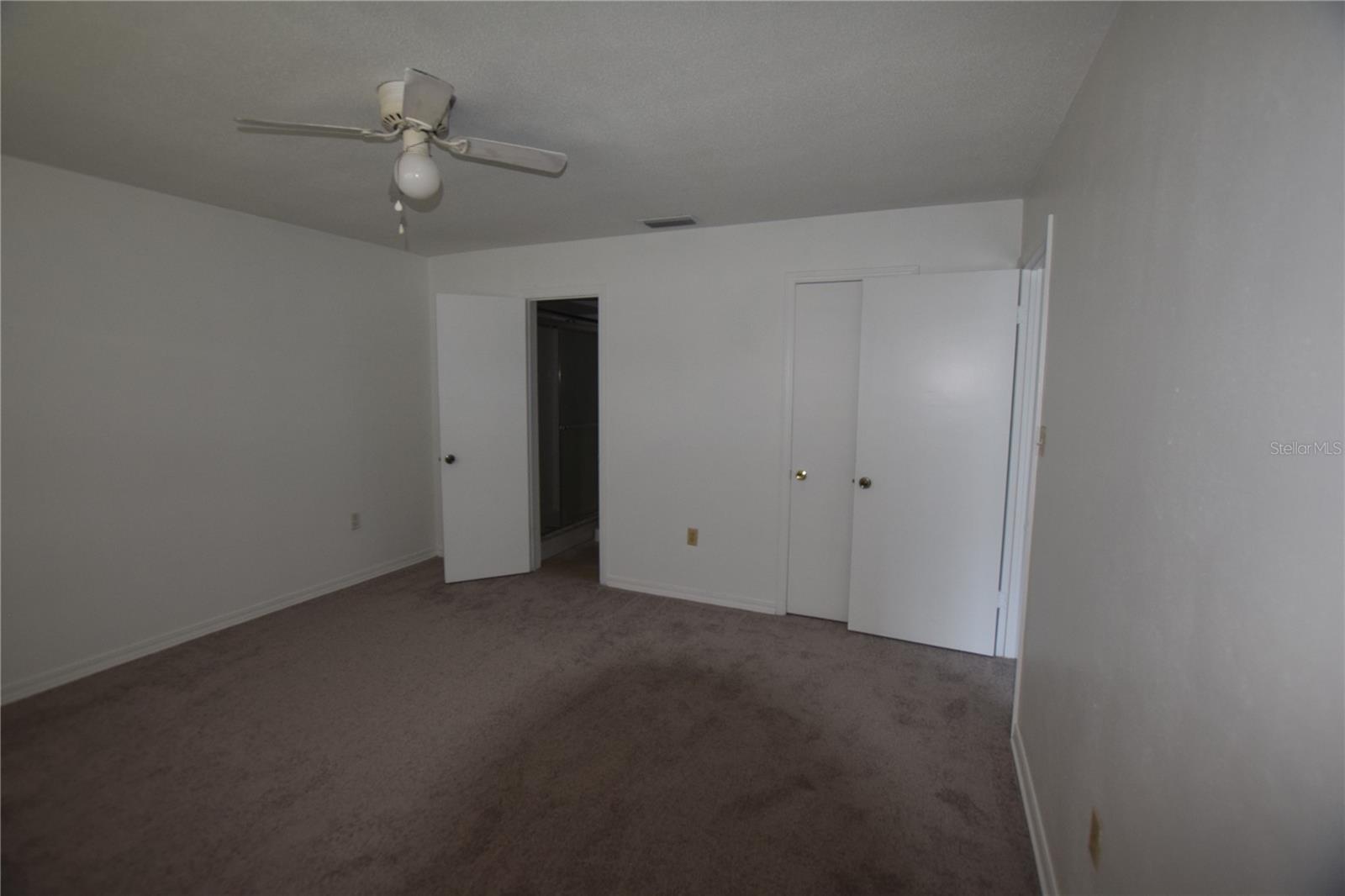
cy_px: 448
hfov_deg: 100.4
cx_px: 672
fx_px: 560
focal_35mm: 15
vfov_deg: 77.3
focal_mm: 10
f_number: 5
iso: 800
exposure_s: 1/100
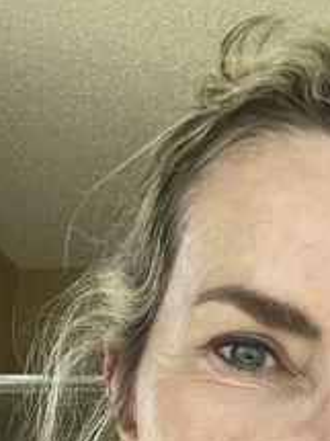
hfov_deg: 17.6
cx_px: 314
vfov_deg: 21.7
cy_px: 563
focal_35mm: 82
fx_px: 1043
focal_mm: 2.71
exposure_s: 1/114
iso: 100
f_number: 2.2
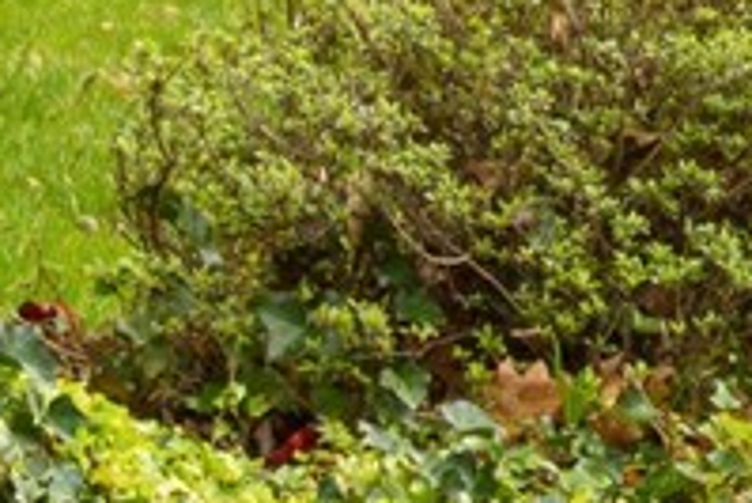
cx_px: -372
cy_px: 983
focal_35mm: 517
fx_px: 10807
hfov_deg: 4.0
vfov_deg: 2.7
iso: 100
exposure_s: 1/5
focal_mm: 95
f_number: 22
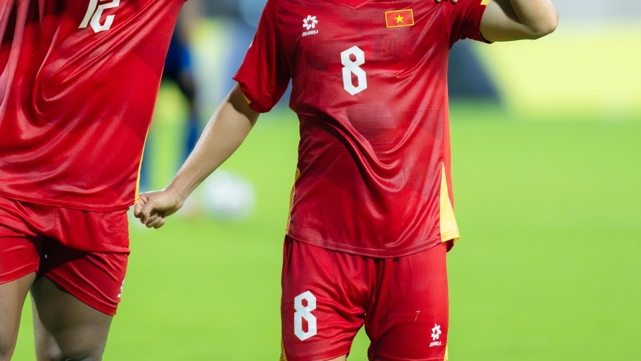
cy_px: -75
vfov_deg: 1.9
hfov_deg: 3.3
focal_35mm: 651
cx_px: 202
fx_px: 11063
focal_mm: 300
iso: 3200
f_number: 2.8
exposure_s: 1/1000
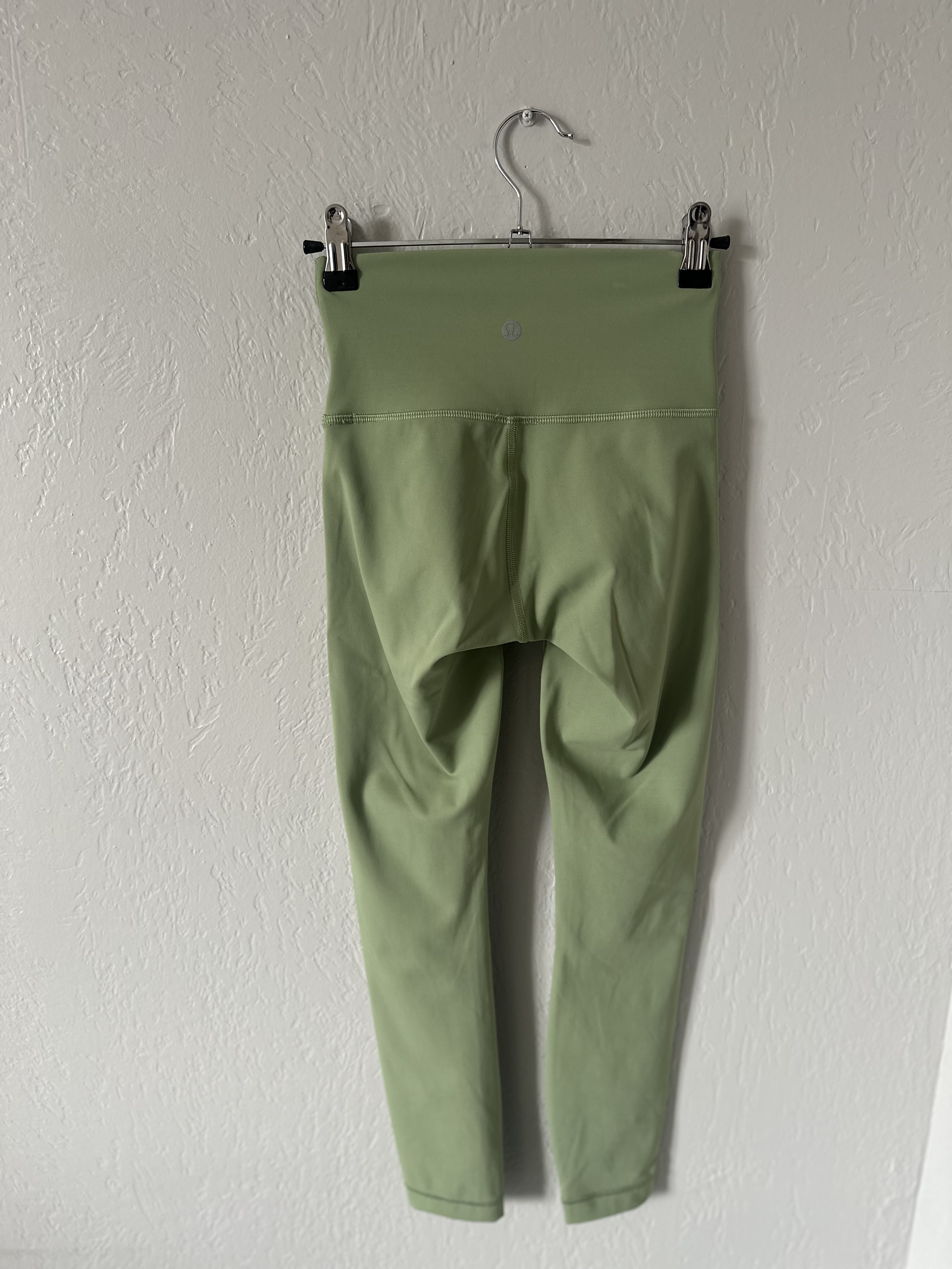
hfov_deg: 56.8
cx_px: 476
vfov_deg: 71.6
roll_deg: -0.7
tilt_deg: -14.5
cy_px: 634
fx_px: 880
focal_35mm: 24
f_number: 1.78
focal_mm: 6.86
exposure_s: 1/121
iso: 125
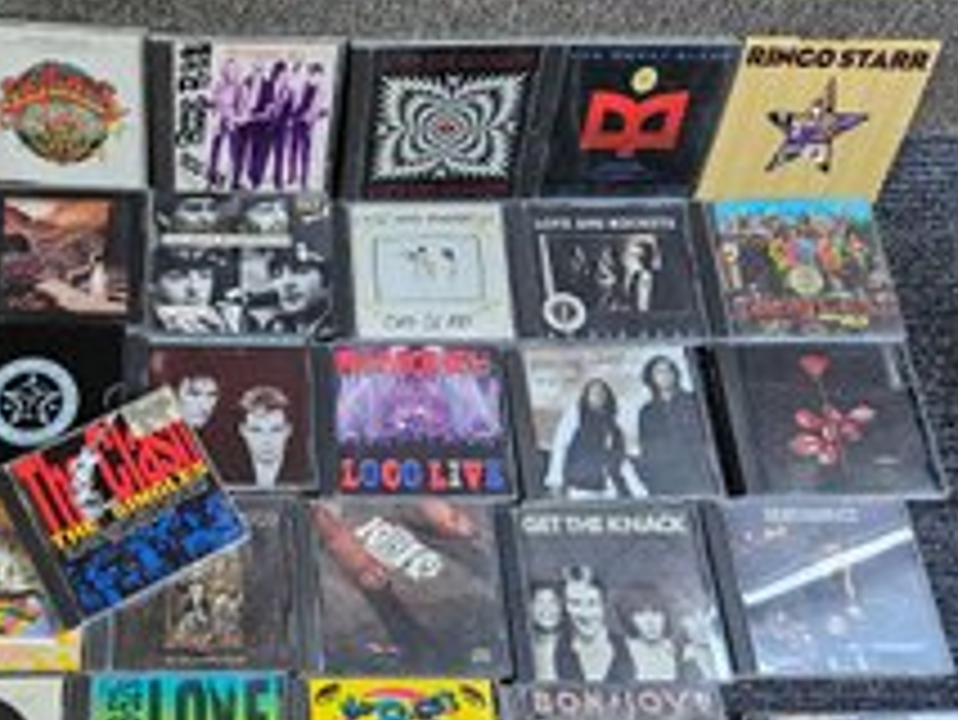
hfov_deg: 47.5
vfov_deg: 38.6
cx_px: 200
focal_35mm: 37
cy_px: 421
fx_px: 1025
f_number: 1.8
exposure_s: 1/120
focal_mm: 5.4
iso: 320
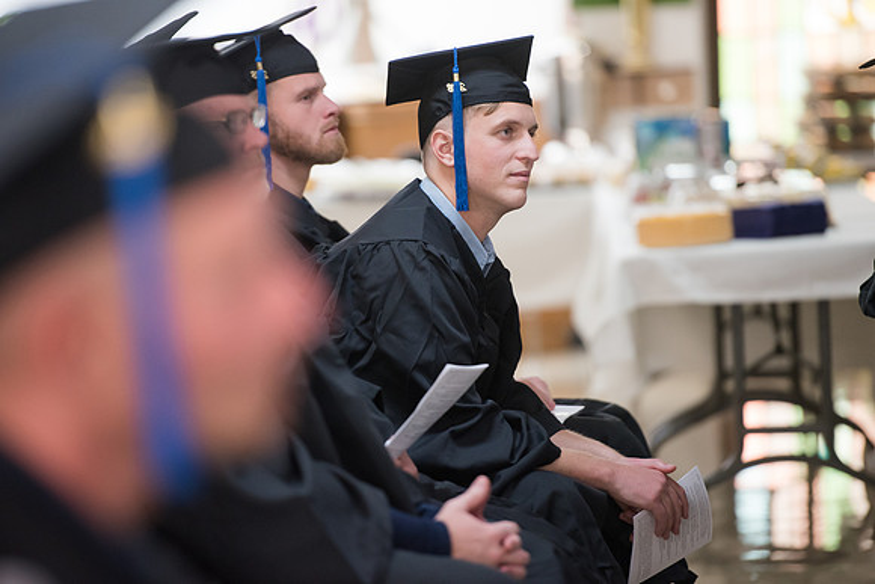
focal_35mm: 200
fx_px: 4862
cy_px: 292
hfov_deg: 10.3
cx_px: 438
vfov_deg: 6.9
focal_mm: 200
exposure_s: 1/200
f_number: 2.8
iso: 2500
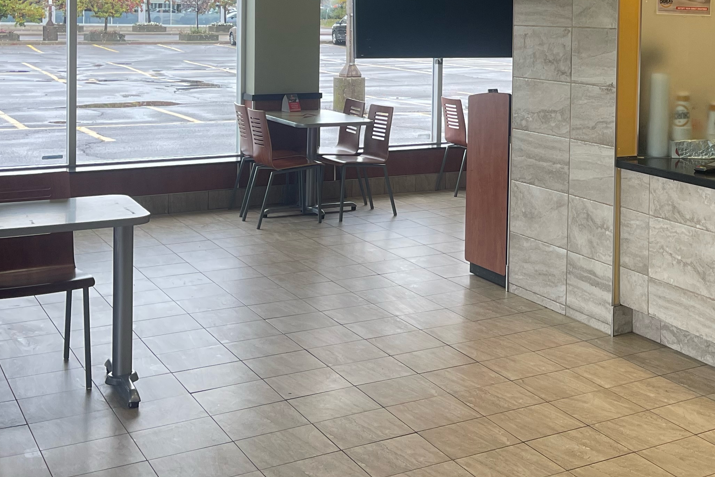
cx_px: 612
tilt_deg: -2.4
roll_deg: -1.4
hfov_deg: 35.8
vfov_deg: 24.7
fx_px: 1052
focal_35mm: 53
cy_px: 43
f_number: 1.6
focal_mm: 5.1
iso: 100
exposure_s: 1/120
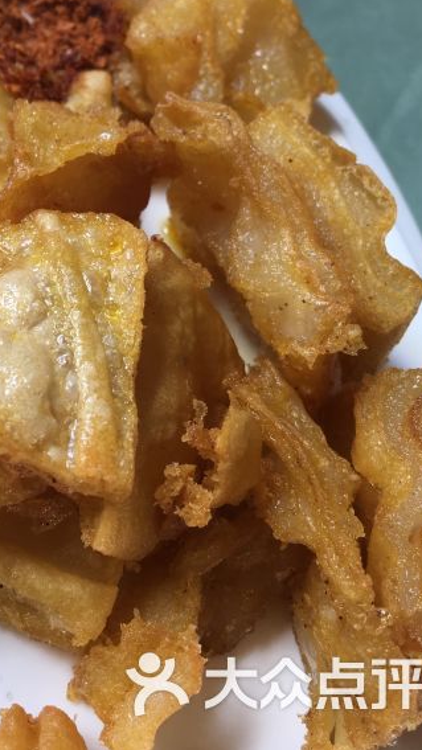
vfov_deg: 51.2
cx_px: 110
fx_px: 776
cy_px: 290
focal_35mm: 39
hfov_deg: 30.0
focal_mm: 4.15
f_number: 2.2
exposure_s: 1/100
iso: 32
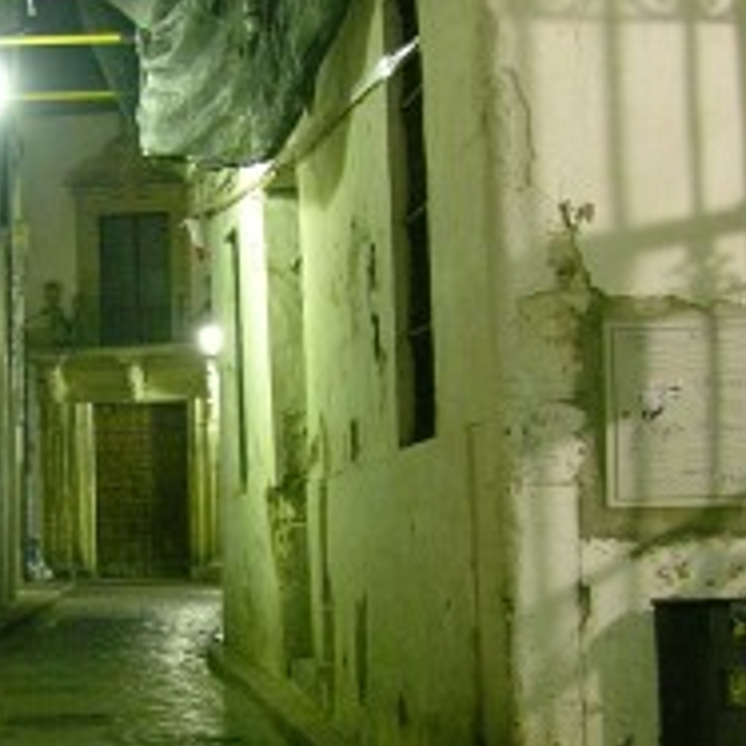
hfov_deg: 13.6
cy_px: 499
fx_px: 3096
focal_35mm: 127
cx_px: 24
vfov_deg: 13.7
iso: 200
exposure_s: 1
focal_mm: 8.9
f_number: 2.8
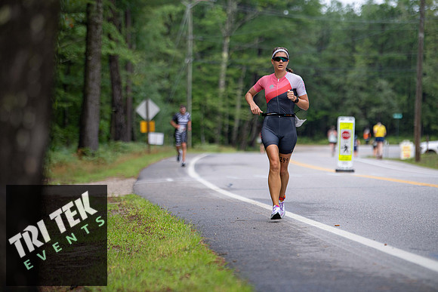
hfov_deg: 12.1
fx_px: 2069
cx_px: 219
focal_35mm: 170
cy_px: 146
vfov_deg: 8.1
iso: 250
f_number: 3.5
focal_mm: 170
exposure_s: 1/400
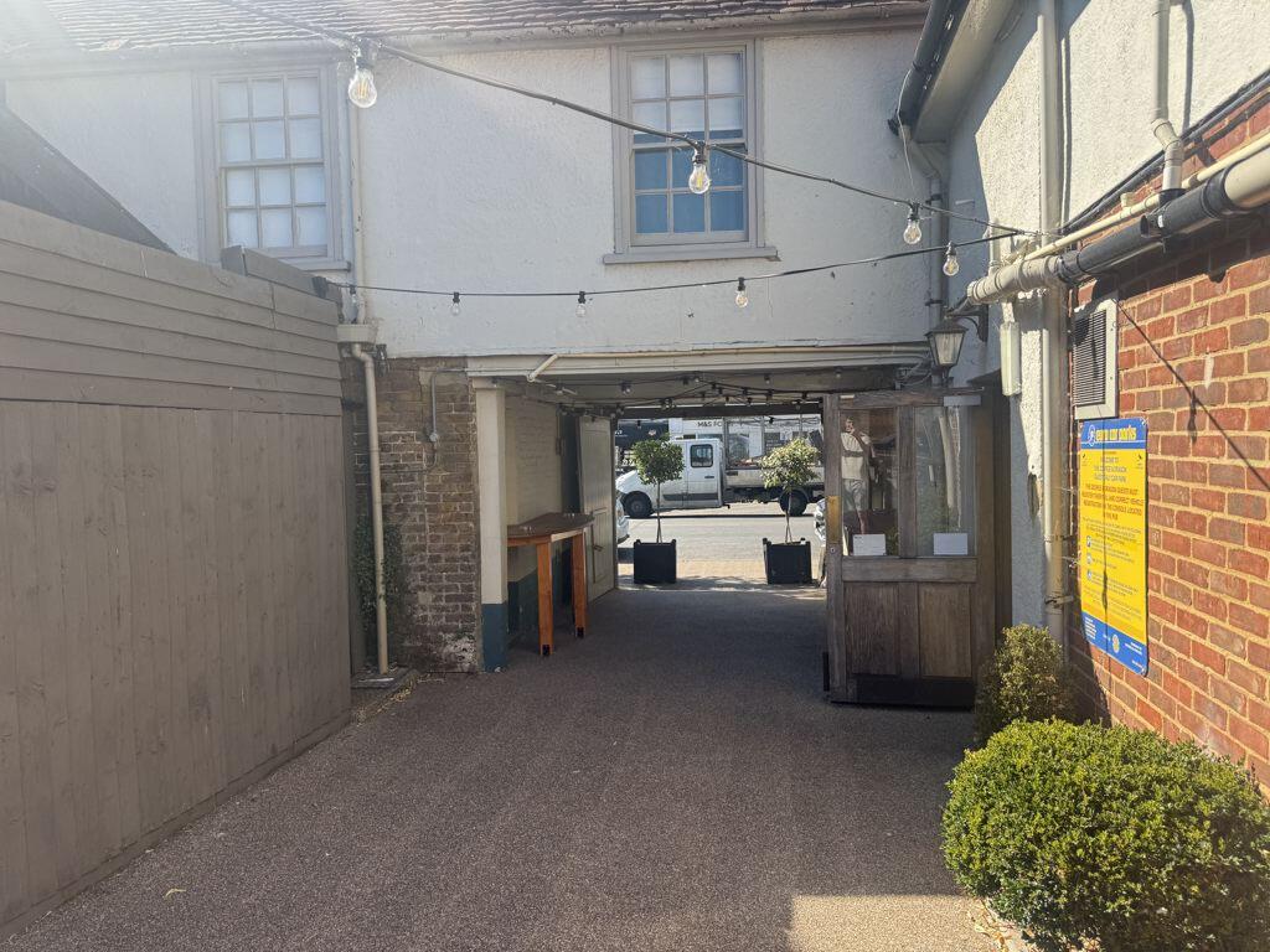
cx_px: 635
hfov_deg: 71.6
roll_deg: +1.9
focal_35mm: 24
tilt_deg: -4.8
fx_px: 881
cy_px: 476
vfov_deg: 56.8
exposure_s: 1/1395
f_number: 1.78
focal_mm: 6.76
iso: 80
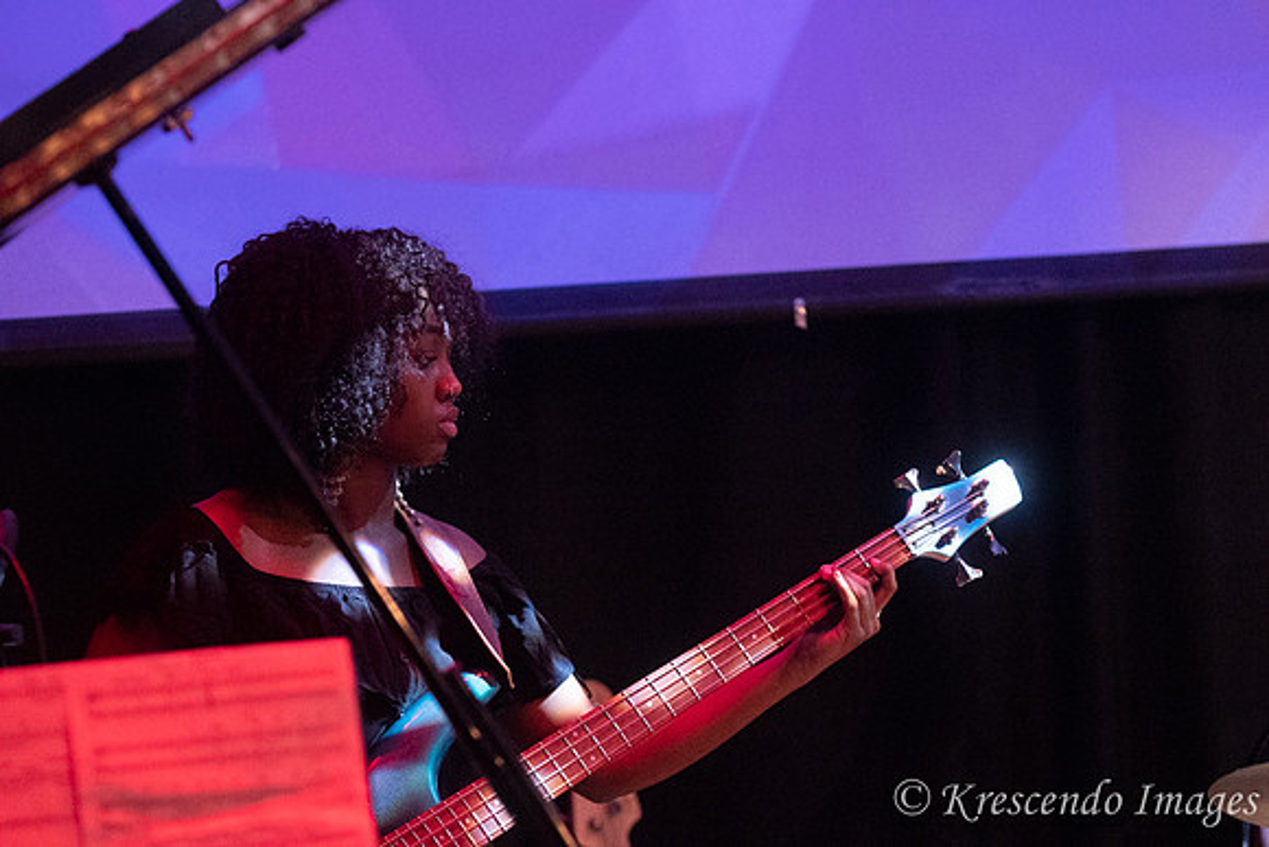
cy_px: 424
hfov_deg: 11.8
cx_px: 634
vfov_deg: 7.9
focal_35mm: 174
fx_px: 6135
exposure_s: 1/200
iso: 6400
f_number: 2.8
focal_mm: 116
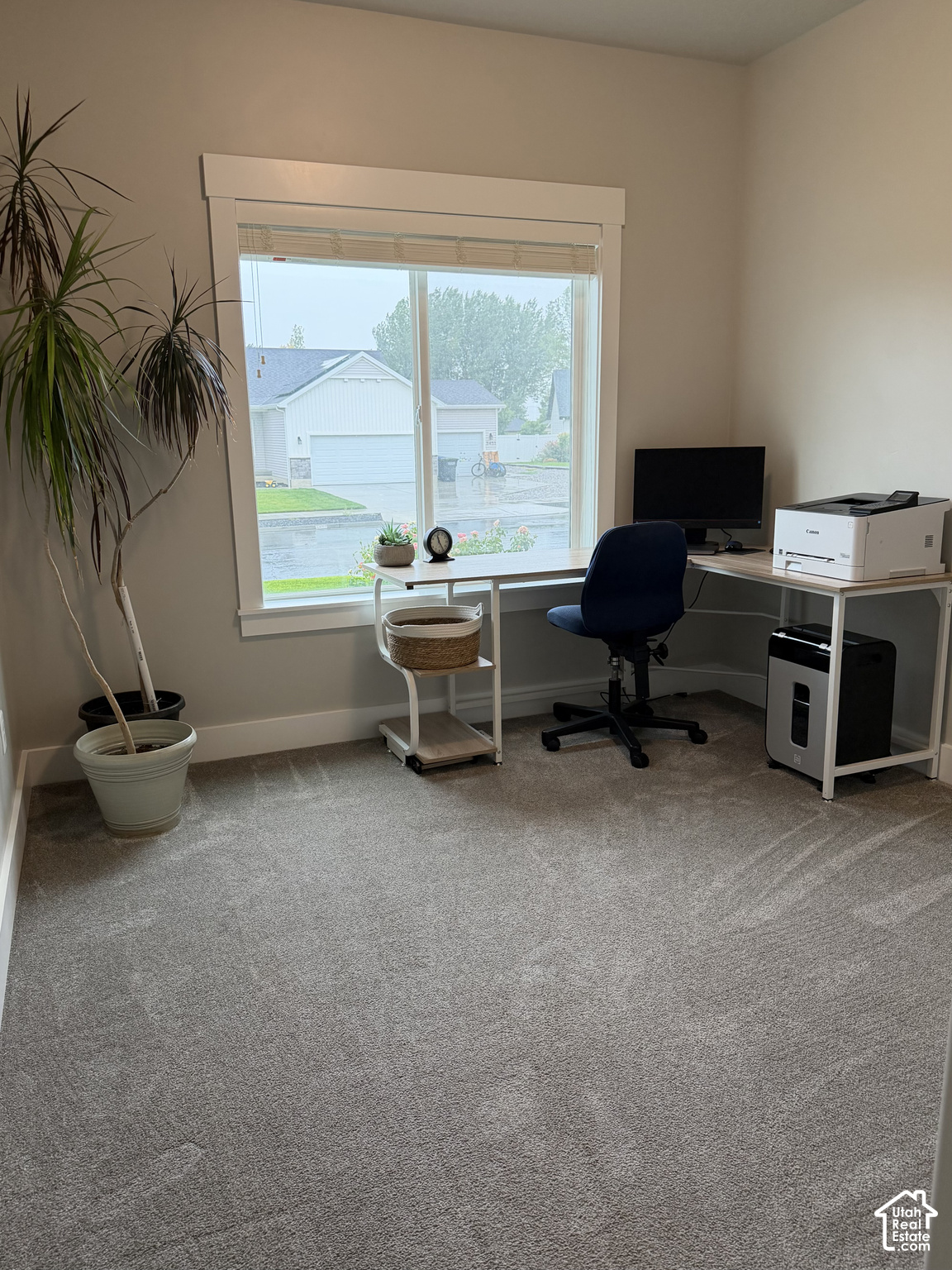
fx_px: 880
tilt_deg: -13.9
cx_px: 476
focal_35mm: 24
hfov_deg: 56.8
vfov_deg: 71.6
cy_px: 635
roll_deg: +2.7
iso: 200
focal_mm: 6.76
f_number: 1.78
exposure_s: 1/120
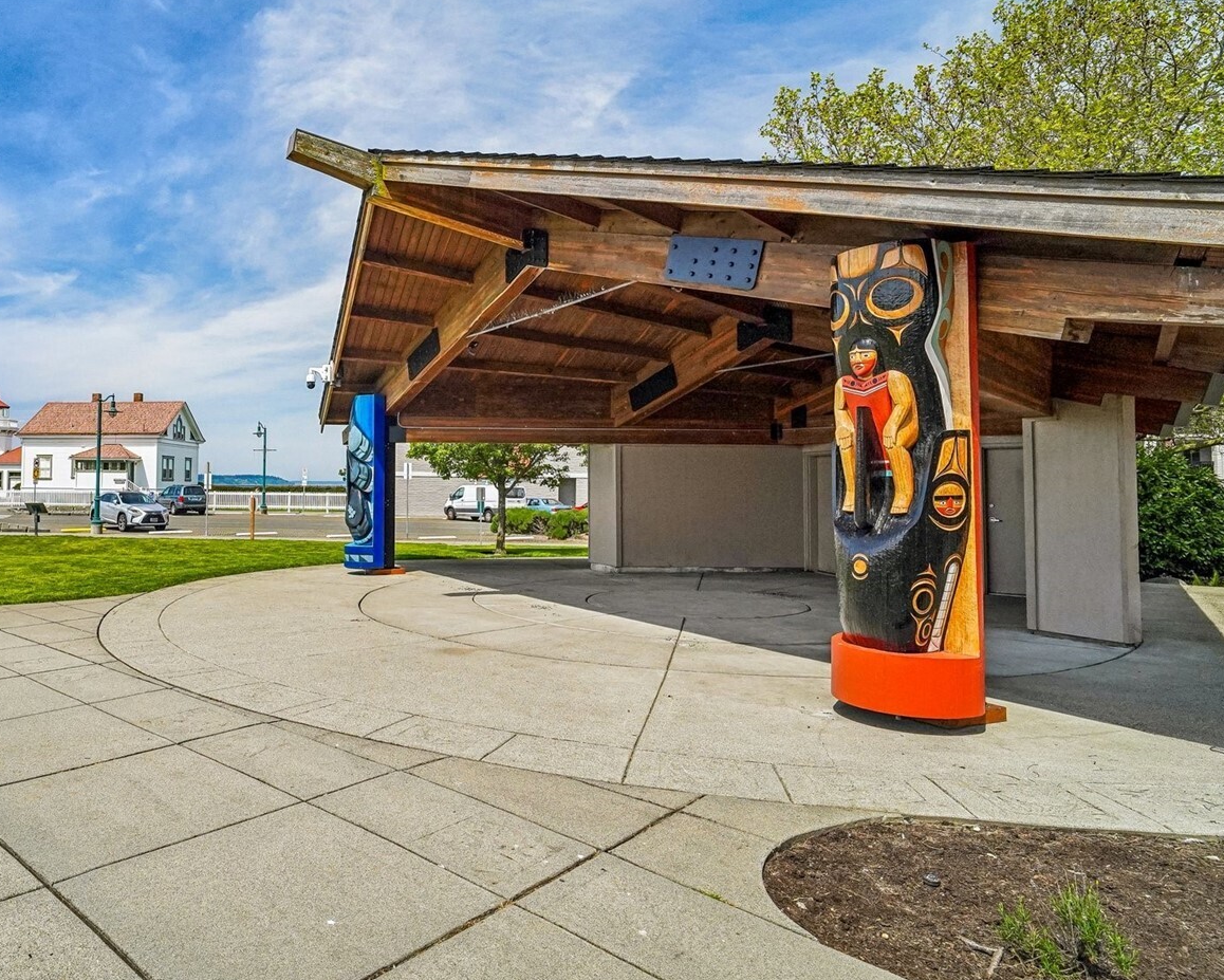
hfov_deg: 72.0
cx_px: 375
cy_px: 450
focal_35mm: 22
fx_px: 797
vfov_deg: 63.1
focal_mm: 16
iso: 1600
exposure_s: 1/2000
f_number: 8
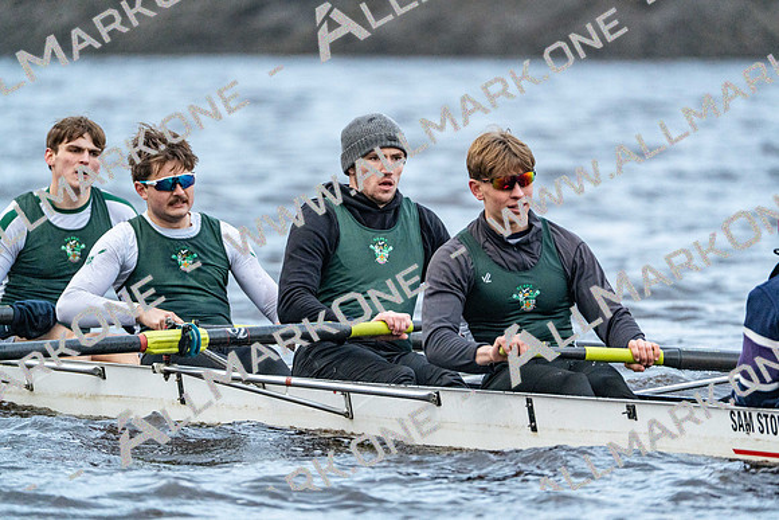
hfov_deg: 3.4
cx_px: 390
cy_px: 260
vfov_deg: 2.3
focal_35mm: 600
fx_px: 12986
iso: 6400
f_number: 6.3
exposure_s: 1/1600
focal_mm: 600
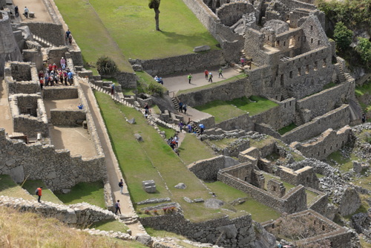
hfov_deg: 19.4
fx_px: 1083
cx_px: 186
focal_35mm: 105
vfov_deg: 13.1
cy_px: 124
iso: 200
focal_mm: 105
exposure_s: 1/250
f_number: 8
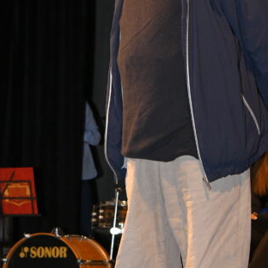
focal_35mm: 162
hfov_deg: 10.8
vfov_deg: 10.8
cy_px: 156
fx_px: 1419
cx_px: 147
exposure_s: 1/80
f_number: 6.3
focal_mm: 58
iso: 2000
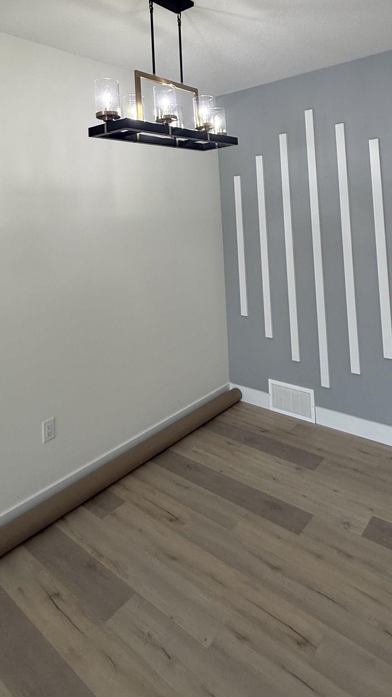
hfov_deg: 49.5
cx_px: 189
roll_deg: +1.6
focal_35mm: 23
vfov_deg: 74.5
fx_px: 425
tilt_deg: +3.9
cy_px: 197
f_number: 2.2
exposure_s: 1/120
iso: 125
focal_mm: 2.22
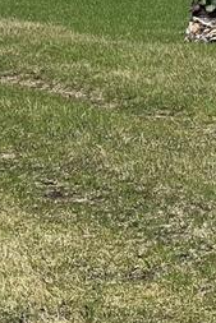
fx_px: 2912
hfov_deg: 4.2
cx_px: 184
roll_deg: -0.6
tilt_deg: +1.1
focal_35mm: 324
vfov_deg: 6.3
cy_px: -109
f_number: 2.8
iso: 32
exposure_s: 1/585
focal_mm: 9
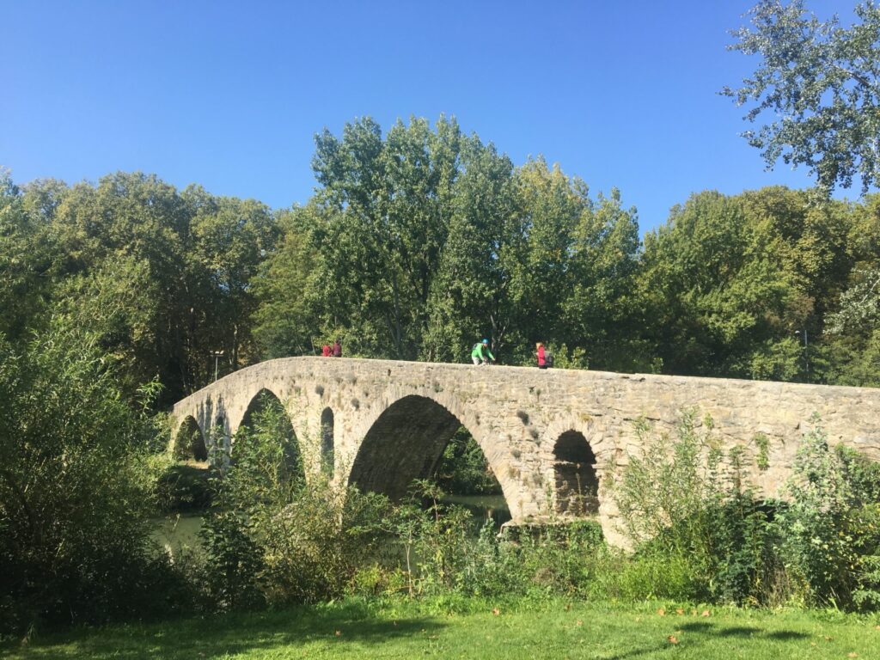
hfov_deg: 61.7
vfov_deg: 48.2
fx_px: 737
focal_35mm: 29
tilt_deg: +9.1
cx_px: 440
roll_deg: +0.3
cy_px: 330
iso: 25
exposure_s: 1/818
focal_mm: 4.15
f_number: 2.2
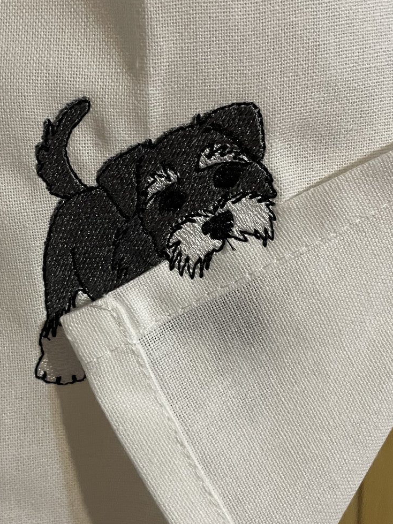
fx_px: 772
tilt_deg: -14.6
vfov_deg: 37.5
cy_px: 255
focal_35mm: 51
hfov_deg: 28.3
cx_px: 114
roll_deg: +2.8
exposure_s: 1/60
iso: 250
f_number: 1.6
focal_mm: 4.2
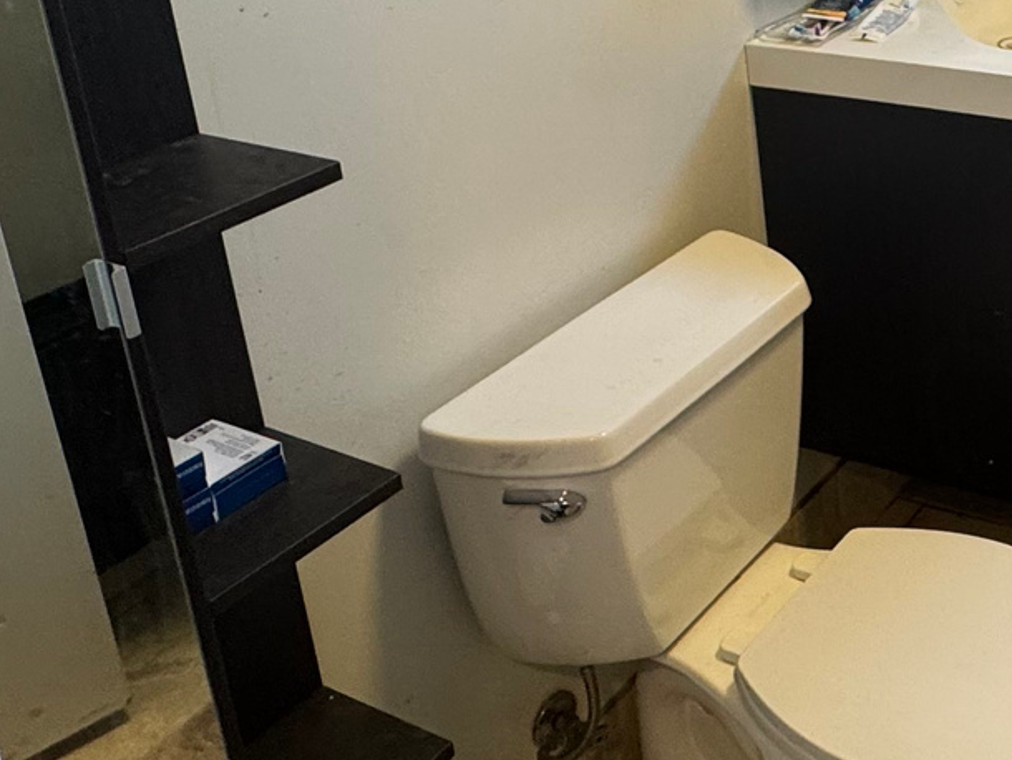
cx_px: 1034
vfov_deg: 28.8
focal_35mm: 47
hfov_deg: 36.0
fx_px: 1375
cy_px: -12
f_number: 2.2
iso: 200
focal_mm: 2.22
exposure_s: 1/120
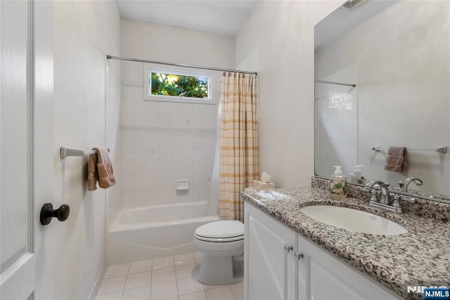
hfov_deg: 96.7
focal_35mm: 16
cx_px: 225
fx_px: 200
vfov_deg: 73.8
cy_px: 150
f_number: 8
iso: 100
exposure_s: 1/2.5
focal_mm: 16
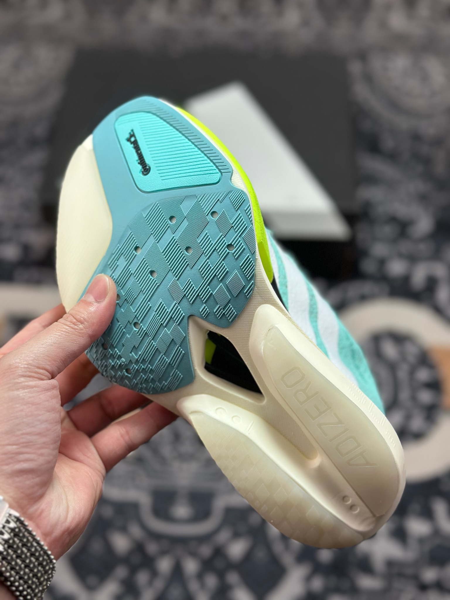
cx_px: 225
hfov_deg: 30.3
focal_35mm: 48
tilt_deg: -55.6
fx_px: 832
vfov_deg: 39.7
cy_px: 300
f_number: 1.78
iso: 80
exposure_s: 1/1019
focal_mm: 6.86
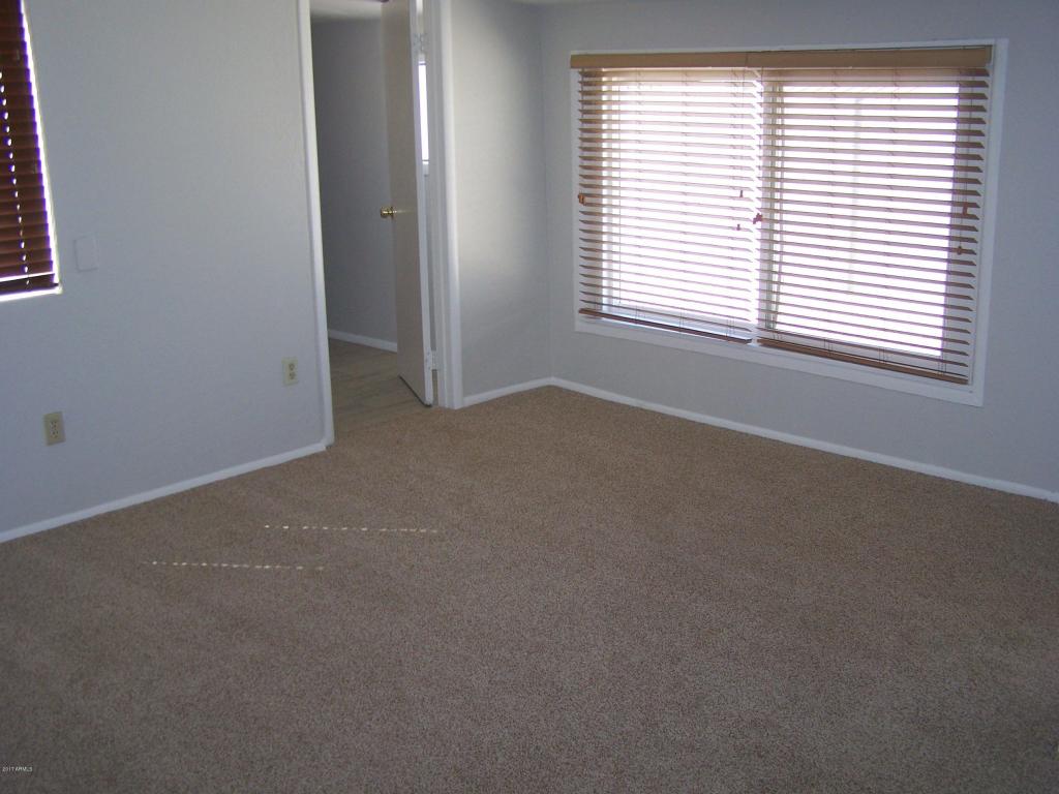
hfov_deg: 49.0
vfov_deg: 37.7
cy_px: 397
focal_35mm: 38
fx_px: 1163
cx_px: 530
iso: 80
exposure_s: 1/60
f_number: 2.8
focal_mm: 6.3
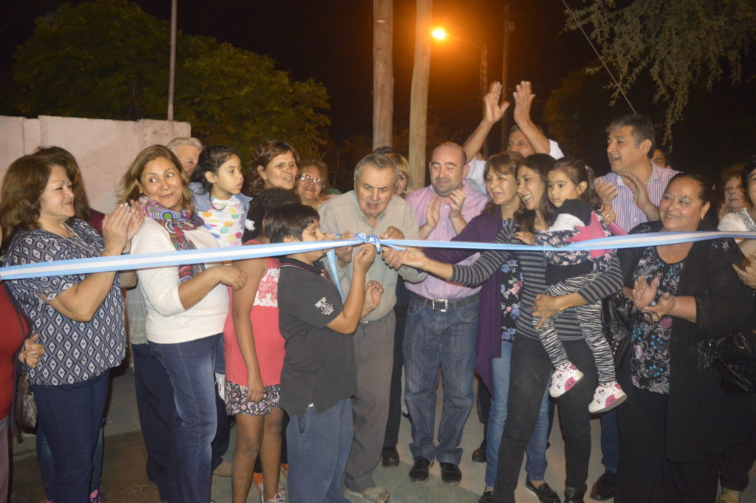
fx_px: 629
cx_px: 378
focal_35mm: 30
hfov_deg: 62.0
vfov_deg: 43.5
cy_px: 252
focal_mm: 20
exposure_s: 1/30
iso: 2000
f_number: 3.5
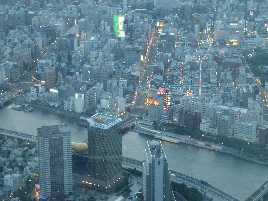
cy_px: 100
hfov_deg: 22.0
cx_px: 134
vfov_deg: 16.6
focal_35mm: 89
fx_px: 689
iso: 400
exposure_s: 1/10
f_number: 4.9
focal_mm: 16
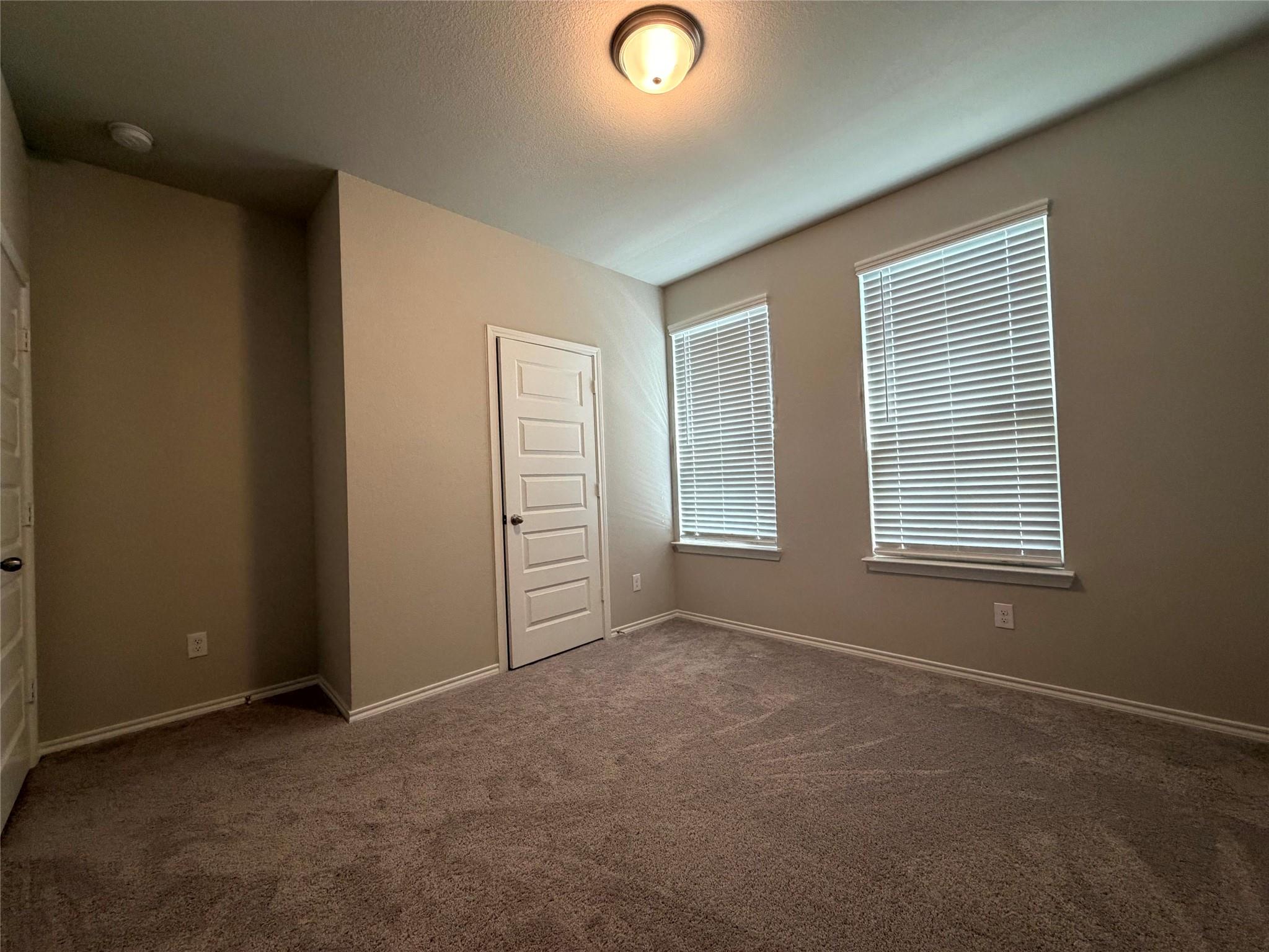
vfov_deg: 85.7
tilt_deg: +0.9
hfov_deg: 102.1
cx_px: 634
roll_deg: +2.5
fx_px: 513
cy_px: 476
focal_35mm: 14
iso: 320
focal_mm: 2.22
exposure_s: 1/120
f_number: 2.2
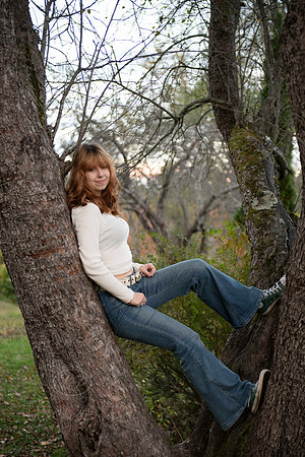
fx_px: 788
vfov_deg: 32.4
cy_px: 228
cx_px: 152
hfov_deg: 21.9
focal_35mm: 62
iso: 3200
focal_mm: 62
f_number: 2.8
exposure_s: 1/320
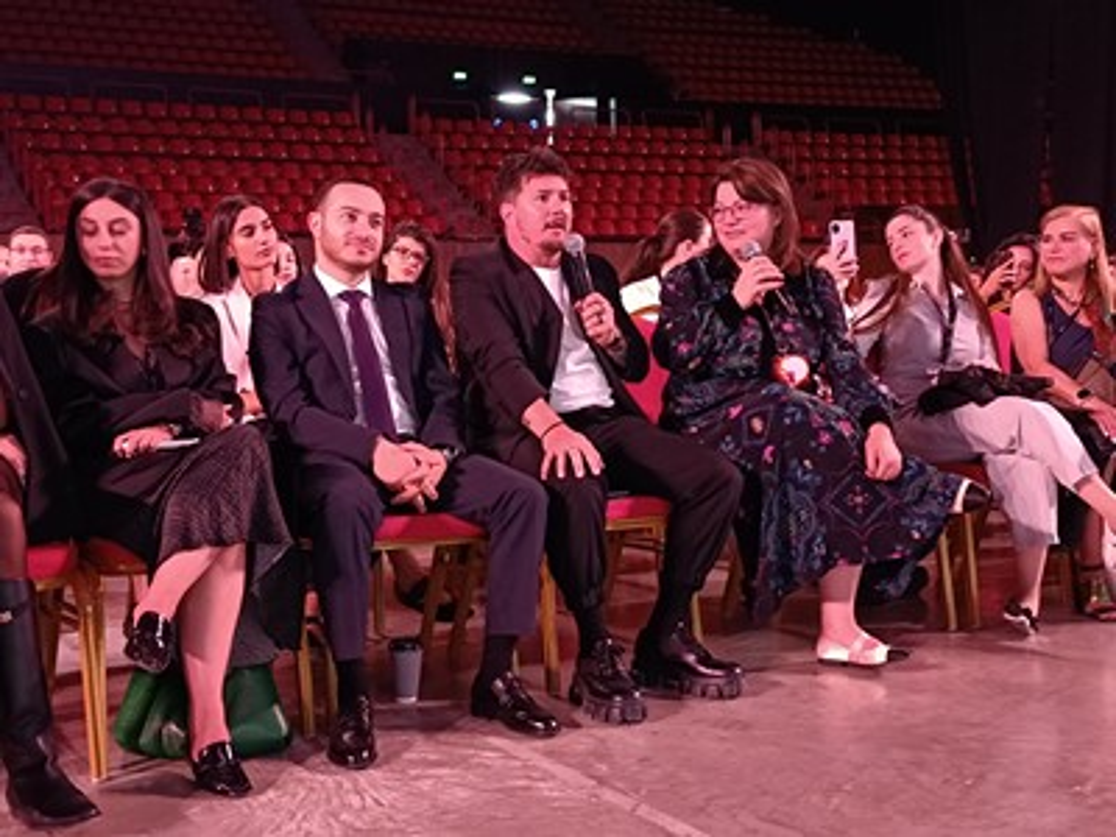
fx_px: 774
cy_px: 418
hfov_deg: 71.6
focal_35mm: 24
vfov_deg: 56.8
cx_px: 558
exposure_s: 1/25
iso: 2399
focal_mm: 6.14
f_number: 1.65
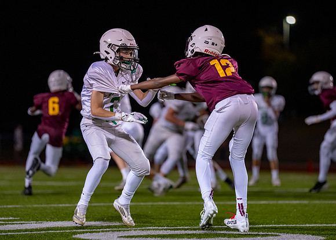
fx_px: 2122
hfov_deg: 9.1
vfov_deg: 6.5
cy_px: 115
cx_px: 165
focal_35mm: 222
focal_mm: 200
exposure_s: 1/1250
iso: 6400
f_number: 2.8
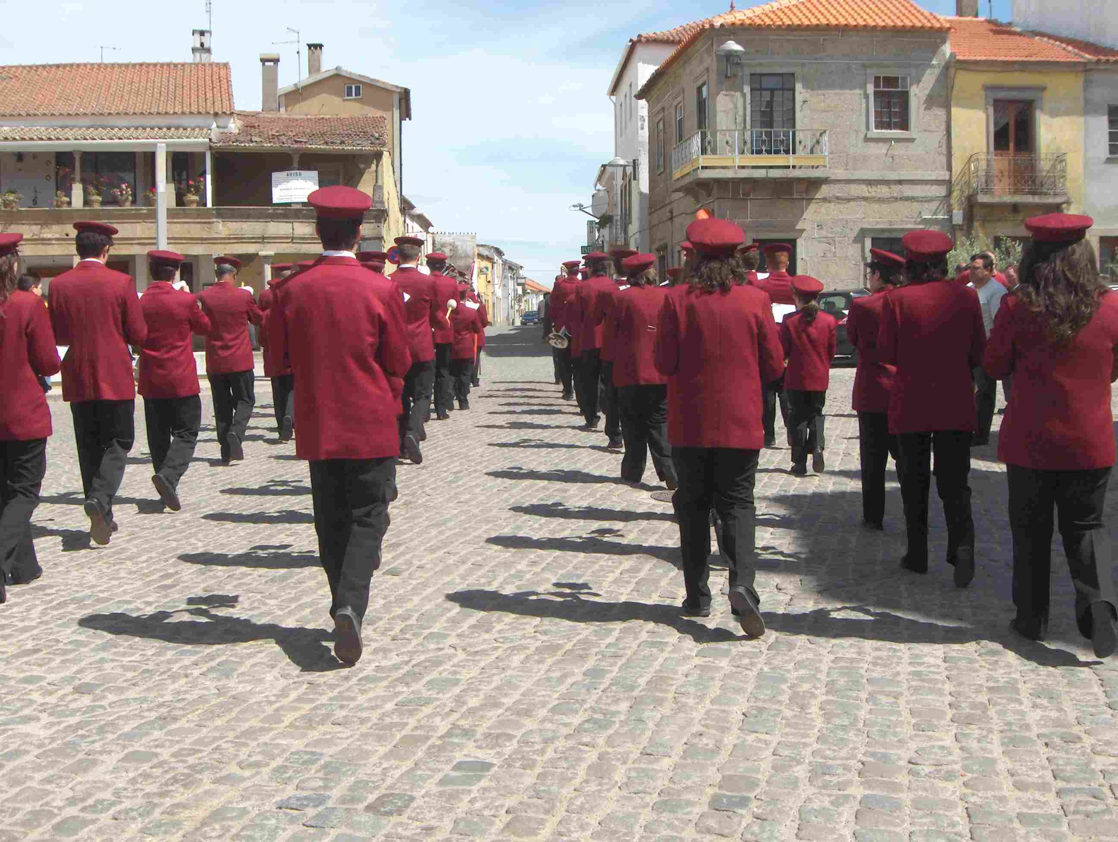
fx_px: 1261
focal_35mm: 39
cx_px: 559
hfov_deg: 47.8
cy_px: 421
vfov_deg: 36.9
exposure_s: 1/617
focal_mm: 8
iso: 100
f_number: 4.8
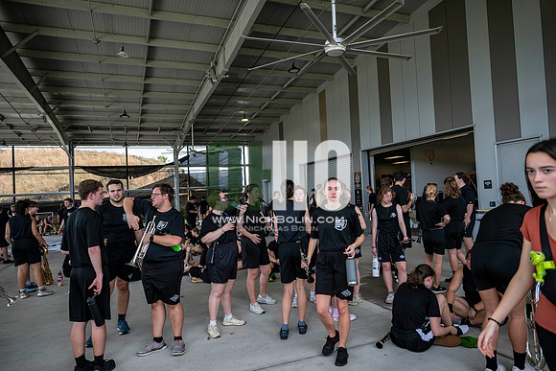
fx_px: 371
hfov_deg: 73.7
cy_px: 186
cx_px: 278
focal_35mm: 24
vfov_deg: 53.2
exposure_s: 1/1250
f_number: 2.8
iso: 320
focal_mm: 24
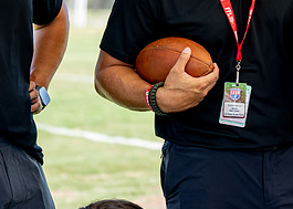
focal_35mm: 184
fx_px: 1530
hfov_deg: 10.9
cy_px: 0
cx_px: 248
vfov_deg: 7.8
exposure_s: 1/400
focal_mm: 70
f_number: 2.8
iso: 125
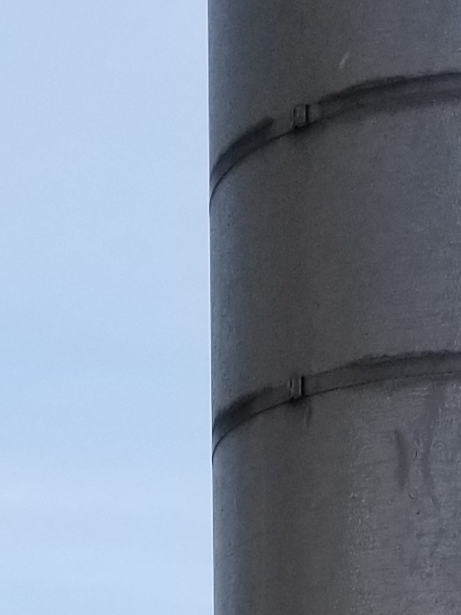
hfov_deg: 9.9
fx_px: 2664
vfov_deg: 11.5
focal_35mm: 150
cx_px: 390
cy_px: 1332
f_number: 1.7
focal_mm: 4.3
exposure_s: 1/2856
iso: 50
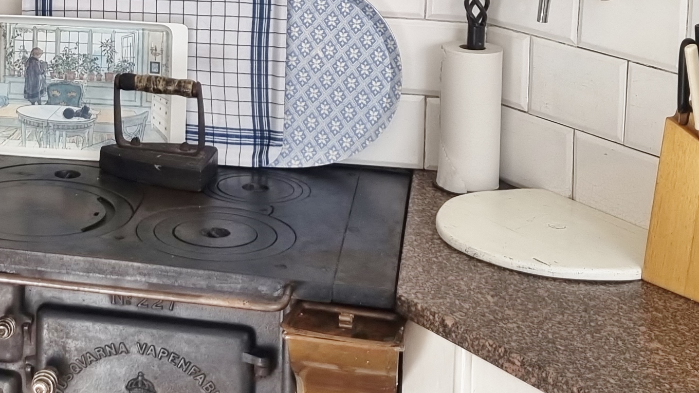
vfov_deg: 13.7
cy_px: -152
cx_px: 53
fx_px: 1557
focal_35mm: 84
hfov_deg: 24.5
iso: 64
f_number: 1.8
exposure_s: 1/100
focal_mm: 5.4
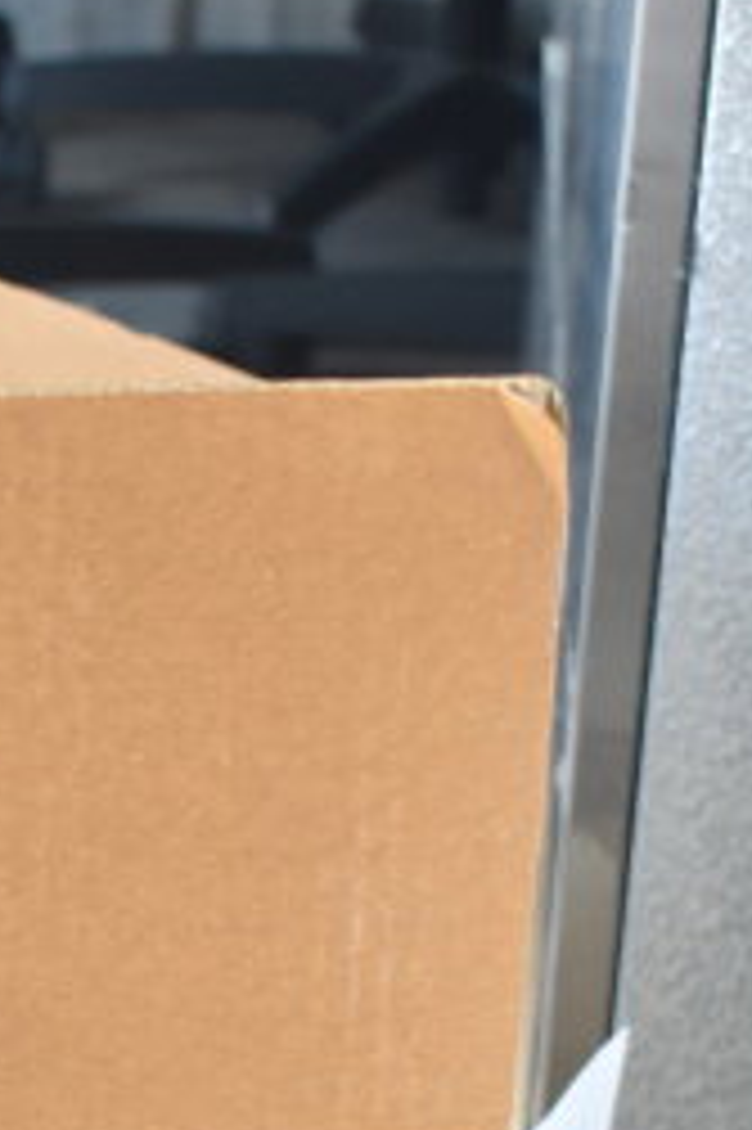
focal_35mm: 153
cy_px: 1636
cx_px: -212
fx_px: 4800
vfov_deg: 12.8
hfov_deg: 8.8
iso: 500
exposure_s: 1/50
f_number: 4.2
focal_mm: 28
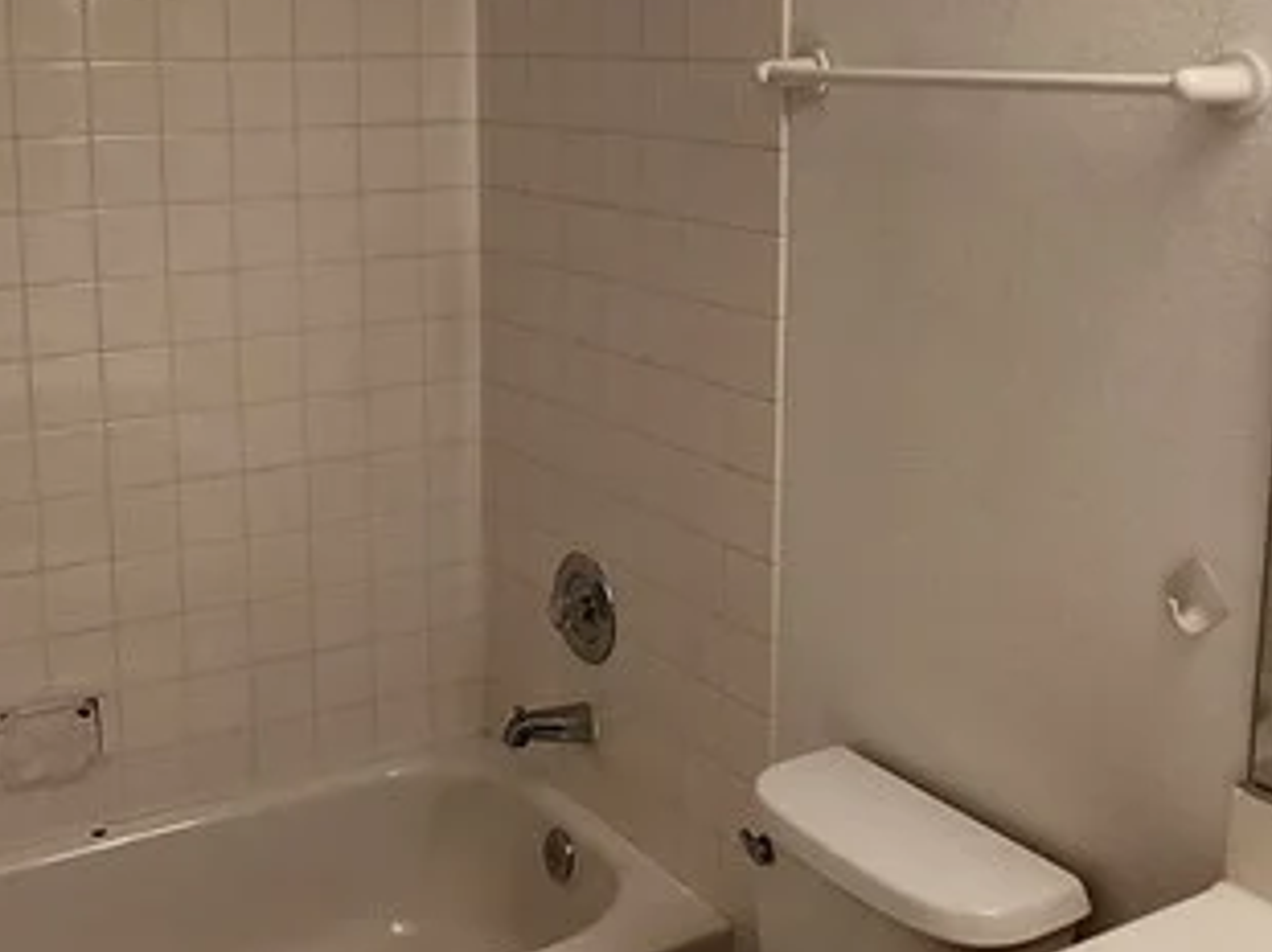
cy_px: 345
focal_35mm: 43
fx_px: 1579
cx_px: 533
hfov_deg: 43.7
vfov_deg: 33.4
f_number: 2.2
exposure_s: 1/60
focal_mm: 1.7
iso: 64
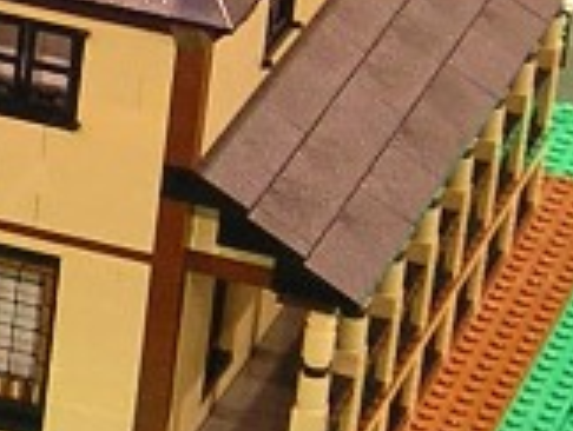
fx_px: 5073
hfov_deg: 6.4
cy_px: -67
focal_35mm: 306
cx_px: -106
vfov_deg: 4.9
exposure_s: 1/3.7
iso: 132
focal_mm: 8.1
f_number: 3.4
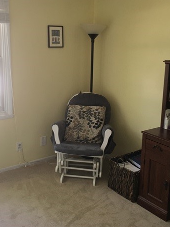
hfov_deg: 35.1
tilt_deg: -11.9
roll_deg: +0.0
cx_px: 70
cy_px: 106
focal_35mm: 41
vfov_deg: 45.7
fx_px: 268
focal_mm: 4.15
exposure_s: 1/30
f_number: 2.2
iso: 50
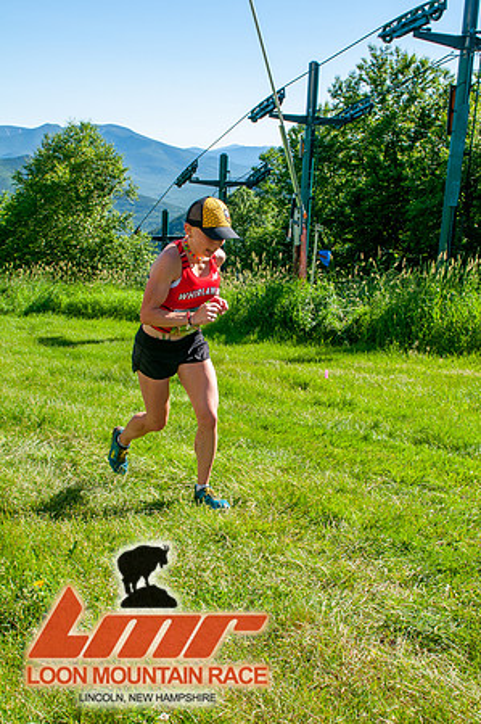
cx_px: 240
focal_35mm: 36
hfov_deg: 36.8
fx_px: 723
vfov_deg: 53.2
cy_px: 362
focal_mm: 24
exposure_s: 1/400
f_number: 8
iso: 200
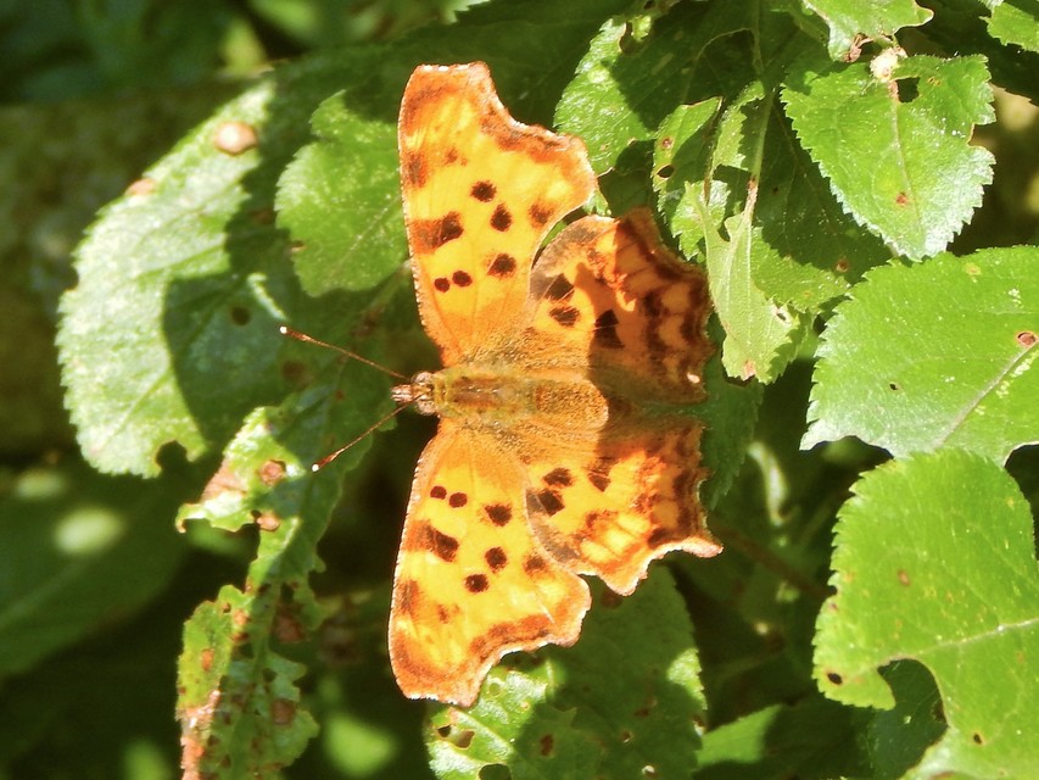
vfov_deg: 8.2
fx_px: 5464
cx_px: 520
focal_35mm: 182
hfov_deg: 10.9
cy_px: 390
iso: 125
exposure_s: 1/125
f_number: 5.3
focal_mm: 32.8
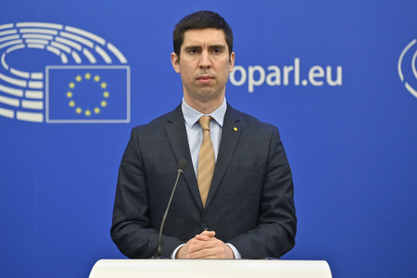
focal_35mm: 130
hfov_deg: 15.8
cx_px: 208
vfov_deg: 10.5
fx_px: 1506
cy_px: 139
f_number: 2.8
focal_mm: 130
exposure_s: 1/400
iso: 1600
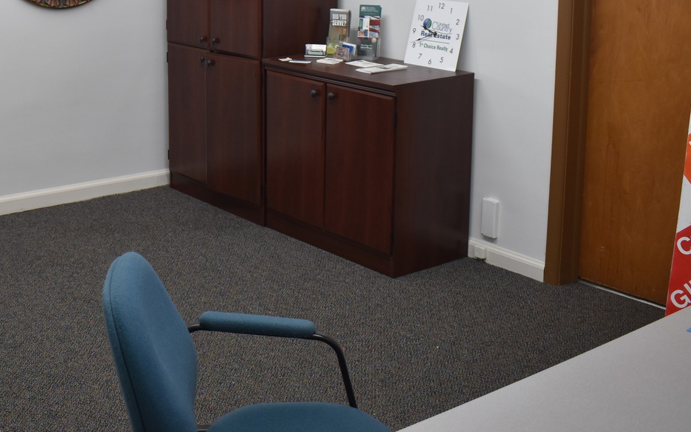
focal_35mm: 55
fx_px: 1036
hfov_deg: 35.7
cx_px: 136
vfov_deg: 22.8
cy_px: 19
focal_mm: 20
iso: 400
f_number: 4
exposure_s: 1/80
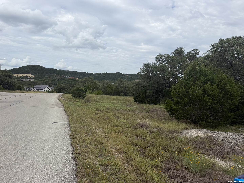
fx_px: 169
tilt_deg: -1.3
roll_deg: +1.9
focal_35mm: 24
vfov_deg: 56.8
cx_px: 122
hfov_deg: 71.6
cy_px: 92
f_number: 1.78
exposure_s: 1/4975
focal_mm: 6.76
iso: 80
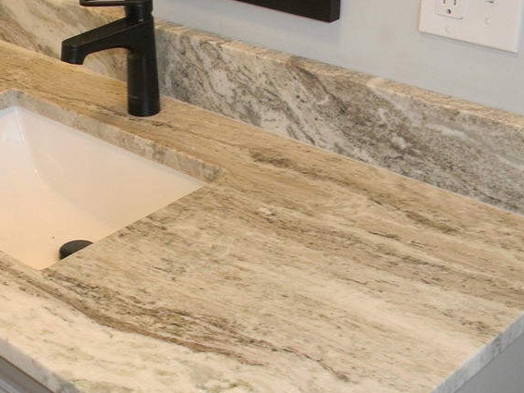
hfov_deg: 29.1
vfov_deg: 22.6
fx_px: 984
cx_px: 100
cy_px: 213
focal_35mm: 65
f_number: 3.7
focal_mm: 6.4
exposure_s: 1/30
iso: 135
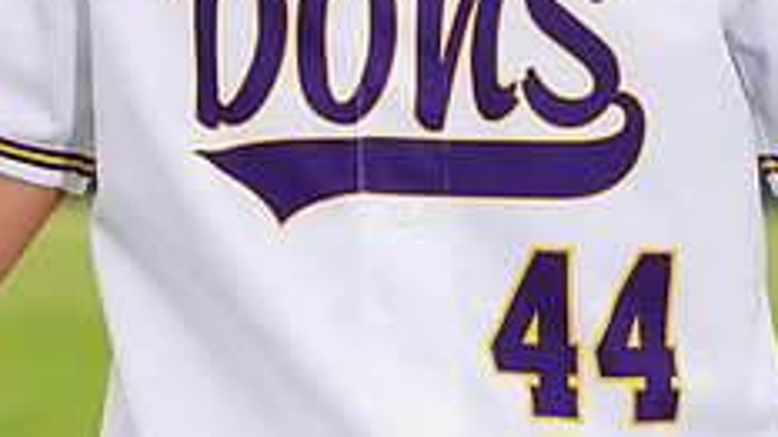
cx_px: 297
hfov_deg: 3.9
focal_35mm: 560
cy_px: -178
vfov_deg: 2.2
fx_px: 11551
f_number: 9
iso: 160
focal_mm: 215
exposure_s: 1/250
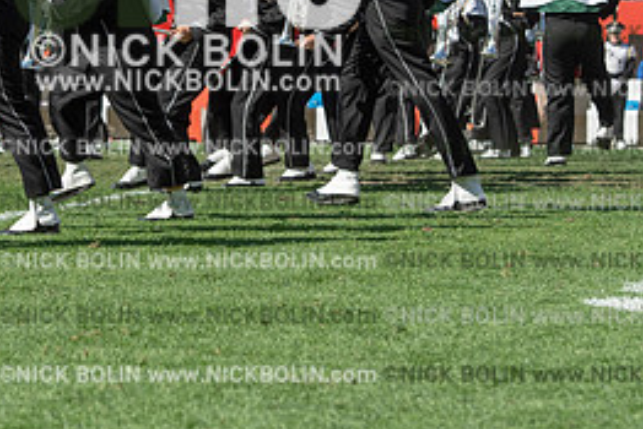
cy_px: -23
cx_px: 187
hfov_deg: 9.1
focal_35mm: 226
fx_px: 4039
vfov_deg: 6.1
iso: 400
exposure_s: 1/2500
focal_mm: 102
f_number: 5
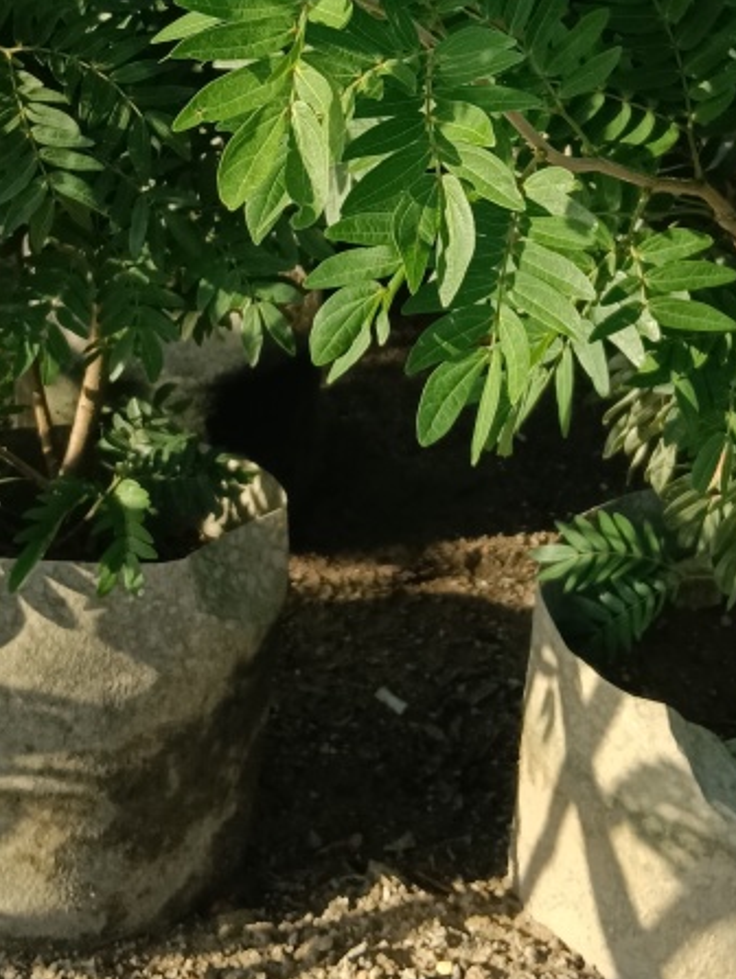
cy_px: 115
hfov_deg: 23.7
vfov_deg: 30.0
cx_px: 348
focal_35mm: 62
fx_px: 1755
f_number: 1.8
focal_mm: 4.05
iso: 101
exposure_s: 1/163
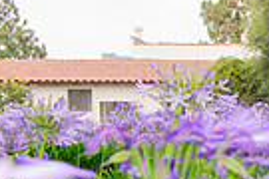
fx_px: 1091
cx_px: 562
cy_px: 161
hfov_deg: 12.2
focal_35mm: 146
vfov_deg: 9.4
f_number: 6.3
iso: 400
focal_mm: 34
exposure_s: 1/250
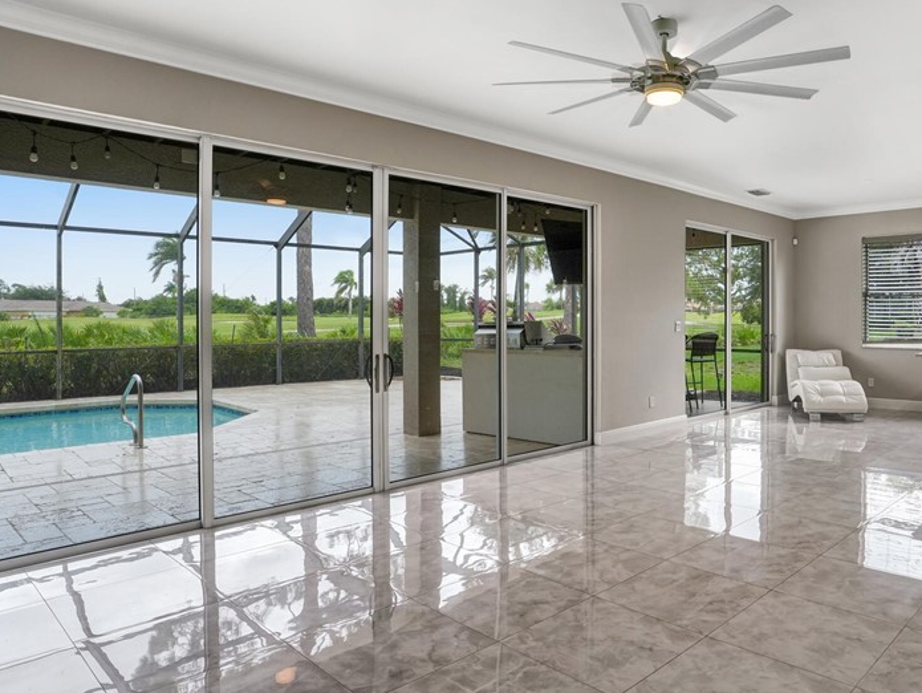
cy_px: 319
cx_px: 564
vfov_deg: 56.8
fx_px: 640
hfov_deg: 70.6
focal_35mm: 24
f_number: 8
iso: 400
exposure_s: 1/60
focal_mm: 16
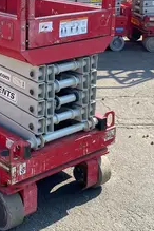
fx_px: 436
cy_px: 41
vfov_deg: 28.9
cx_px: 23
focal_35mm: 68
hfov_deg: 19.7
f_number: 1.8
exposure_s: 1/1082
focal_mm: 4.25
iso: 32
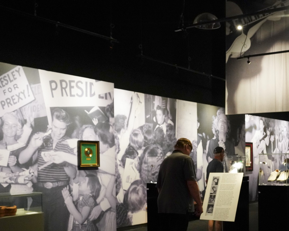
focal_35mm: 48
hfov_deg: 36.9
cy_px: 171
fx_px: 411
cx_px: 248
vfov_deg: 30.9
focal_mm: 28
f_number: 6.3
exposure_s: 1/100
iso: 6400
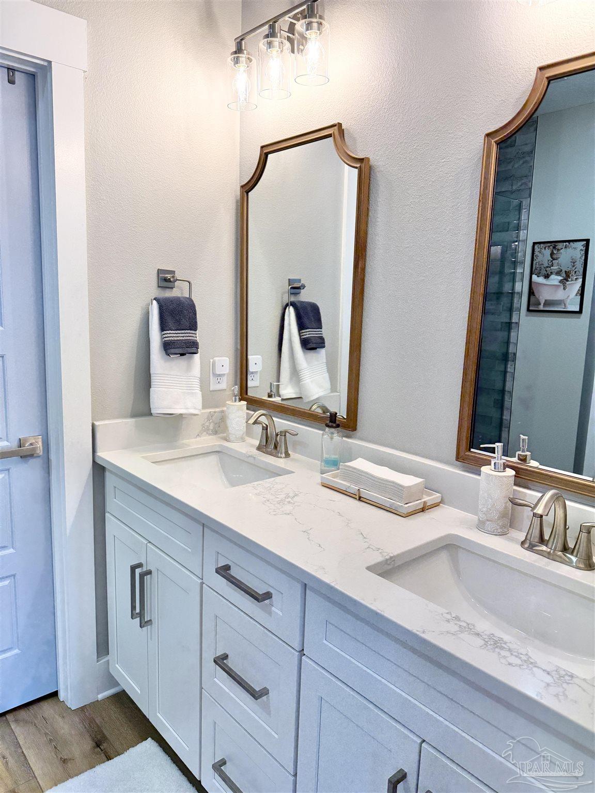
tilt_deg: -9.8
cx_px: 298
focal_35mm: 24
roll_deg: -2.5
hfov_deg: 56.8
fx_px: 550
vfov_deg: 71.6
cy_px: 396
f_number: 1.78
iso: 125
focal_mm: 6.76
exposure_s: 1/228
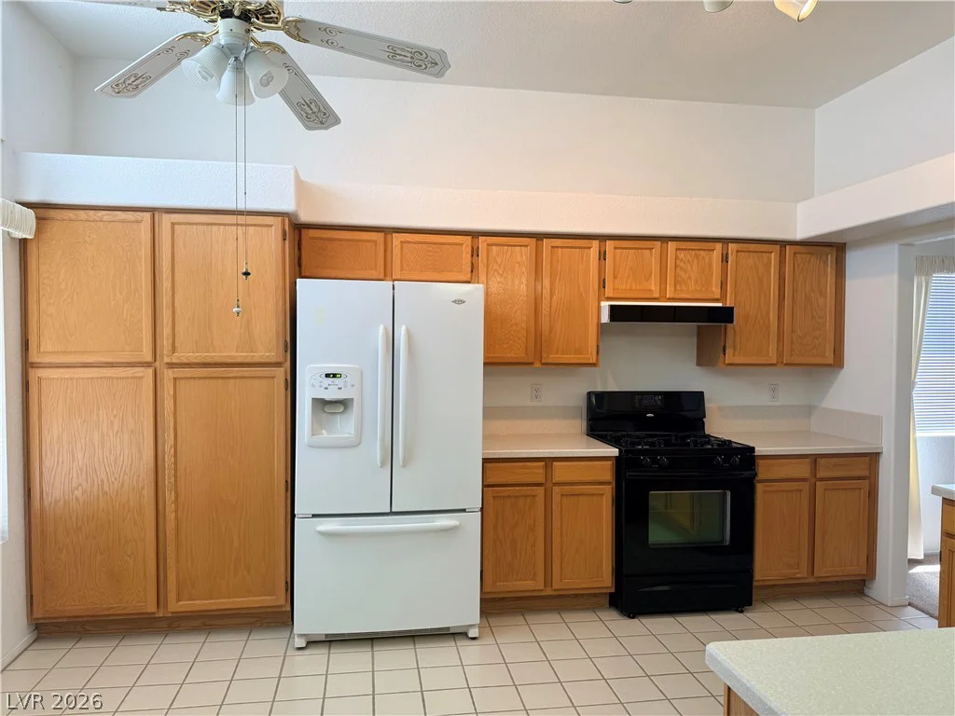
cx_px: 478
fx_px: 662
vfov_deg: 56.8
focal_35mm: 24
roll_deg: -0.2
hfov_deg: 71.6
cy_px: 358
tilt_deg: -1.5
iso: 125
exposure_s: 1/120
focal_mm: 6.76
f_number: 1.78
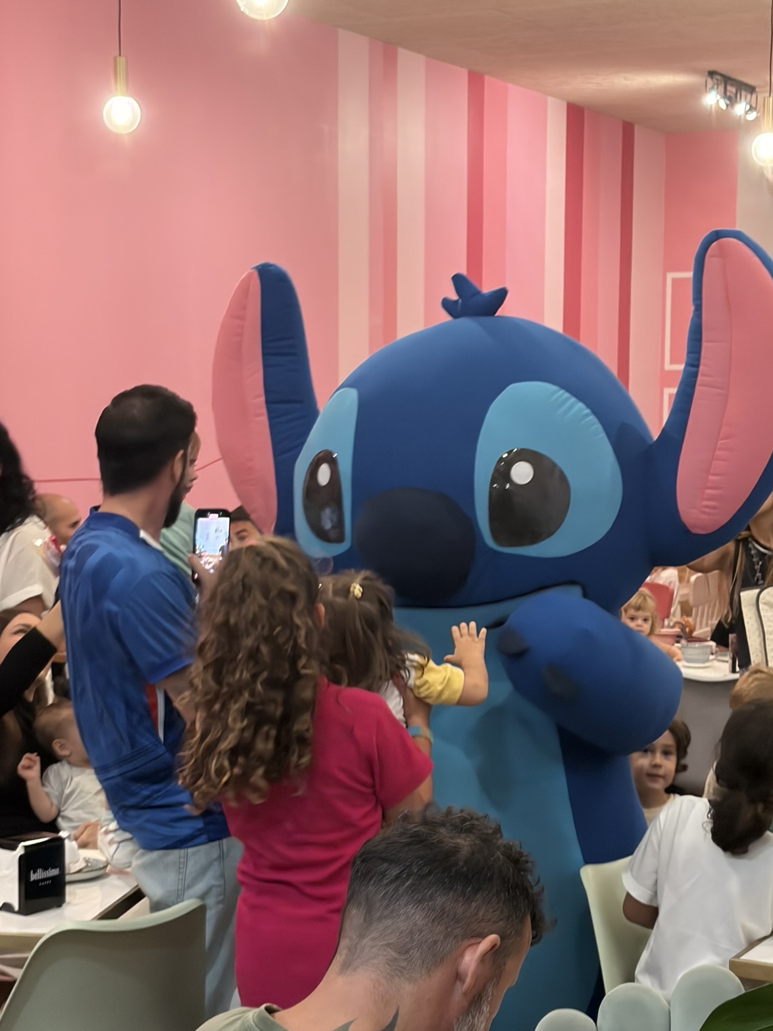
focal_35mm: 68
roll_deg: -0.3
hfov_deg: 21.6
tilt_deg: -6.3
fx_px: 2024
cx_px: 482
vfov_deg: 28.5
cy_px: 617
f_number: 1.6
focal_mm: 5.96
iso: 100
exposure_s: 1/33
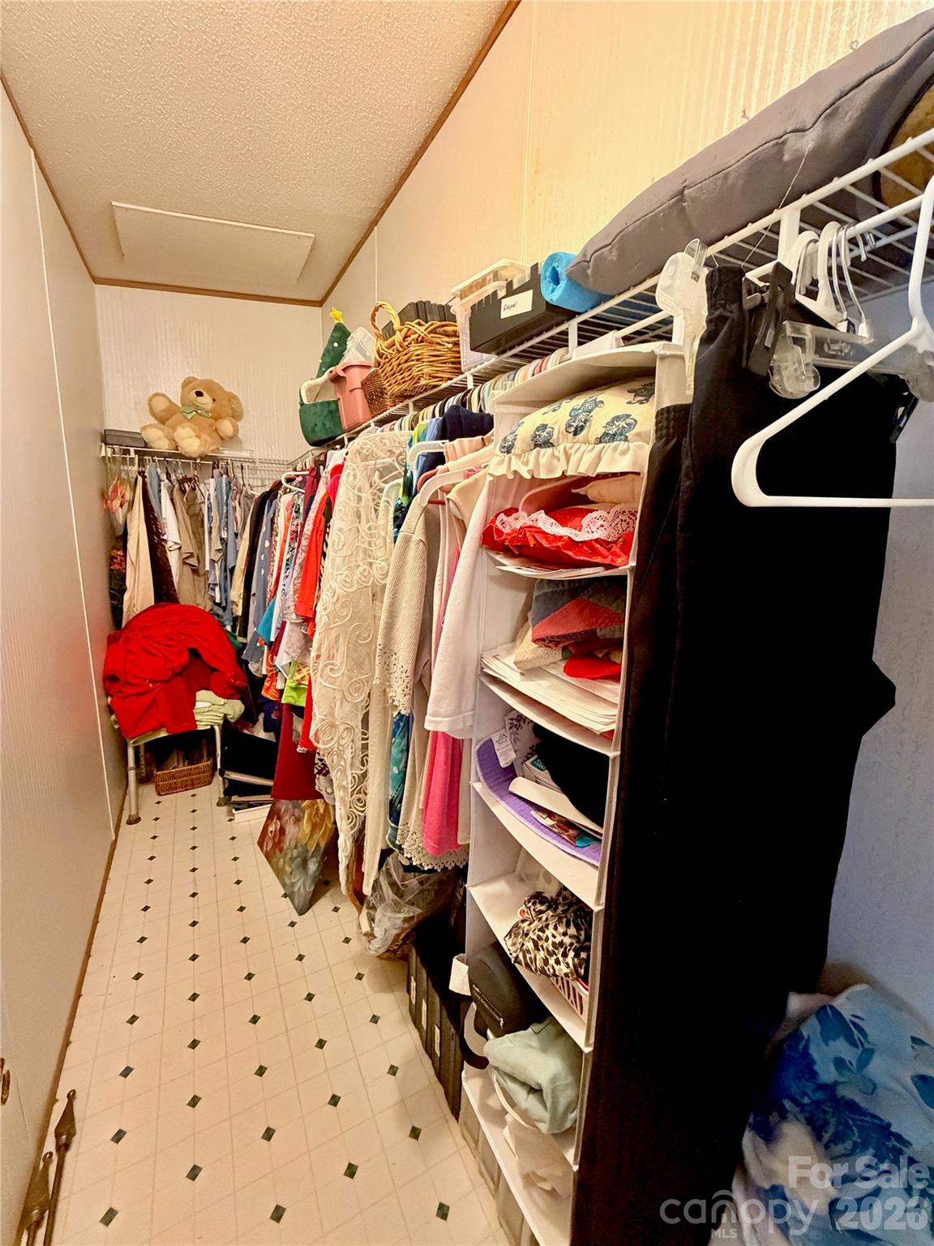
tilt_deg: -12.0
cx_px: 467
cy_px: 623
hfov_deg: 85.7
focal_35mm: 14
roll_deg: -1.9
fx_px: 504
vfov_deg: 102.1
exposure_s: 1/60
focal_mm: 2.22
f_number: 2.2
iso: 800
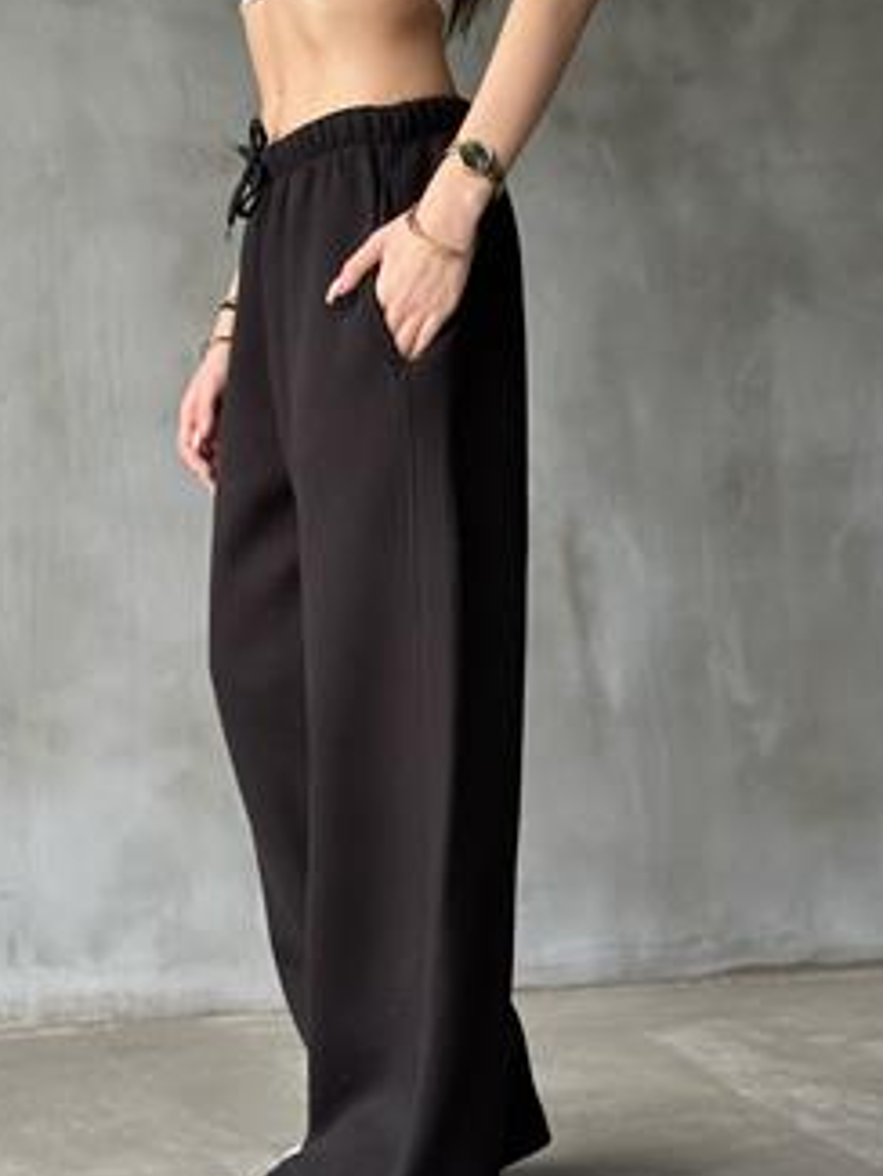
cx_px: 326
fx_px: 2141
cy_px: 543
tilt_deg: +2.4
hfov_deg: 23.2
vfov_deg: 30.7
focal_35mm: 63
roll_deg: -0.7
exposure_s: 1/60
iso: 160
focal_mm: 6.86
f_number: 1.78
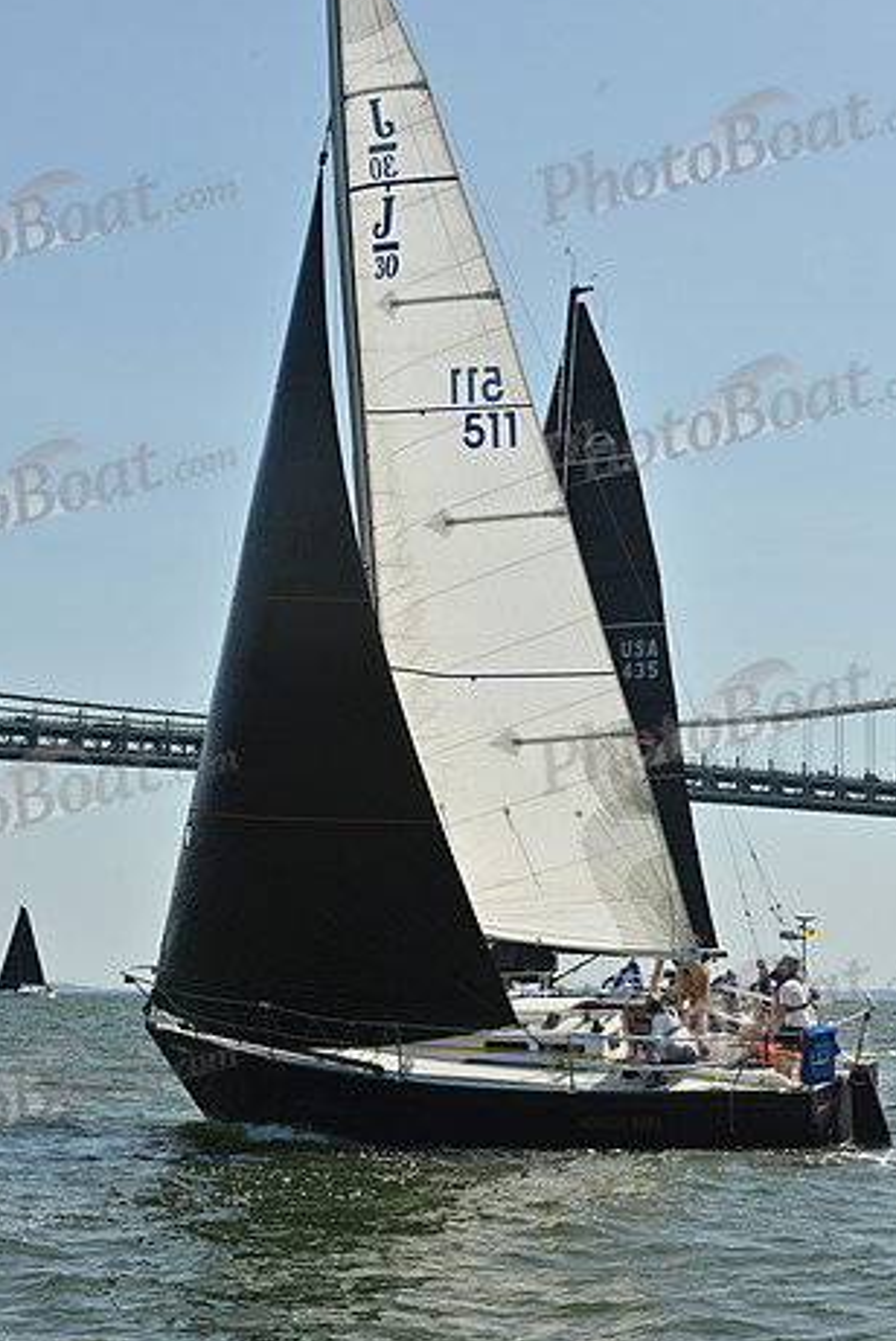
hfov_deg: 15.5
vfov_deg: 23.1
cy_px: 611
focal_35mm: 88
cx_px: 388
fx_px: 3280
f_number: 10
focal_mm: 70
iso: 320
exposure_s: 1/1000
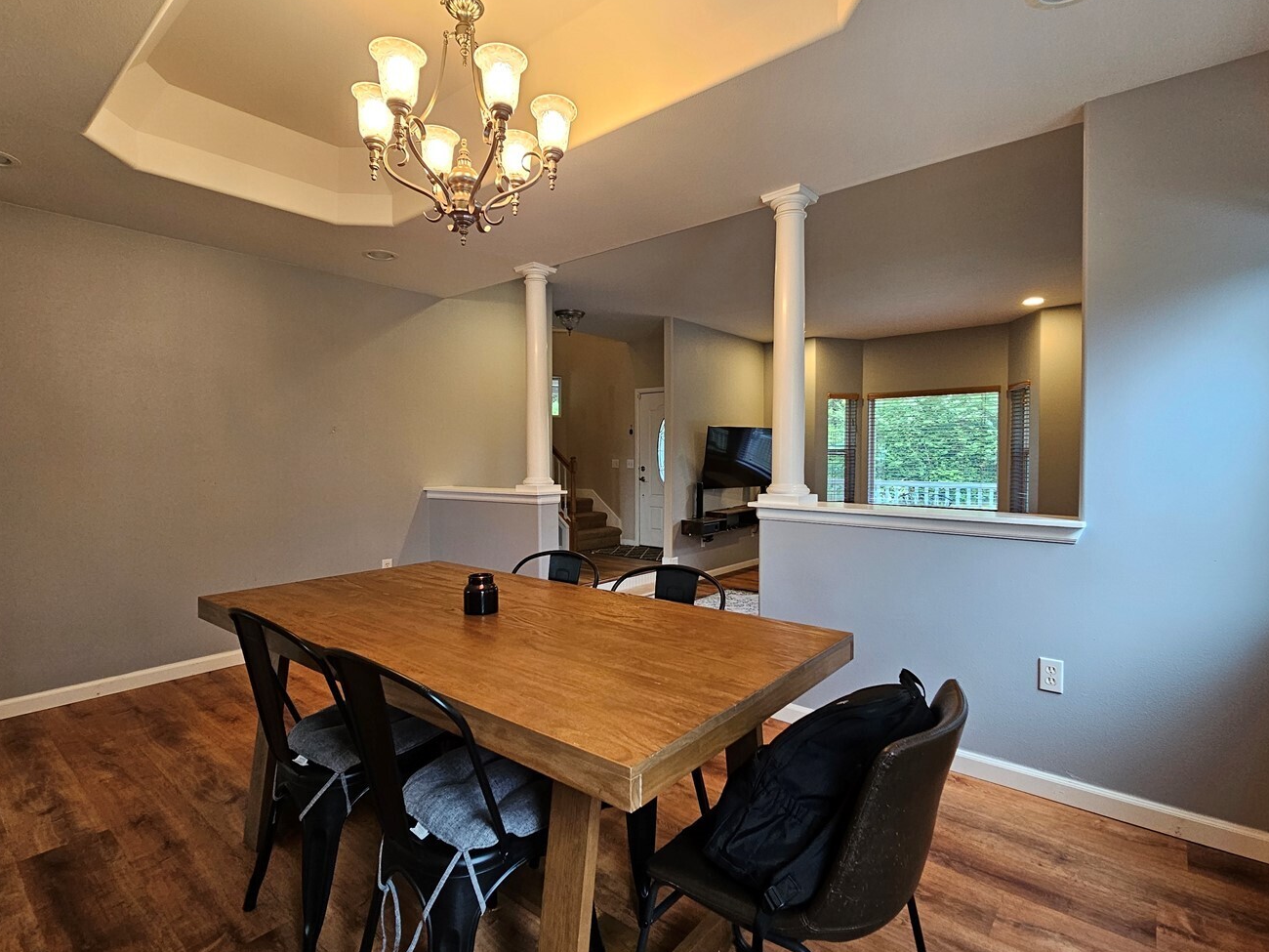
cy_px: 478
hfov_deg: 94.5
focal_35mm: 16
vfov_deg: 78.1
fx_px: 587
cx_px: 634
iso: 200
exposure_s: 1/60
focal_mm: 2.2
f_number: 2.2
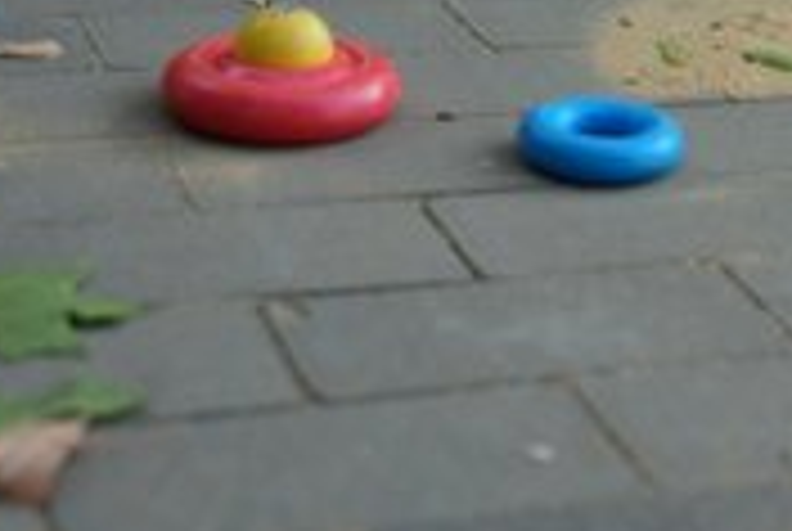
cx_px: 760
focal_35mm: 118
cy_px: -61
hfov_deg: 17.0
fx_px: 2600
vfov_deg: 11.5
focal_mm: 52
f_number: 4
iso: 100
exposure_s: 1/160
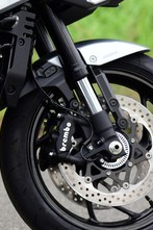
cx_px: -175
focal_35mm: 381
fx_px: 2432
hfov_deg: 3.6
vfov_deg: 5.4
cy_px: -5
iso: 500
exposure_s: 1/2000
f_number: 3.2
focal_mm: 105
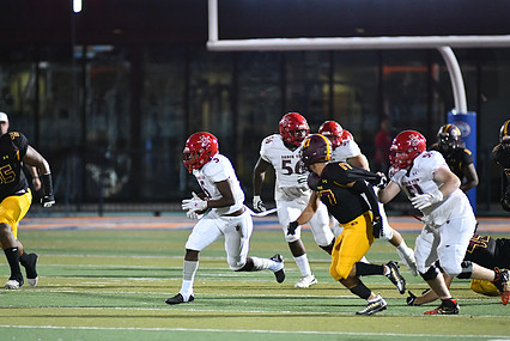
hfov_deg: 5.0
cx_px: 242
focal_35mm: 408
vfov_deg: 3.4
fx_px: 5786
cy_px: 220
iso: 5600
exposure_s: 1/1250
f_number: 2.8
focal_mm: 300
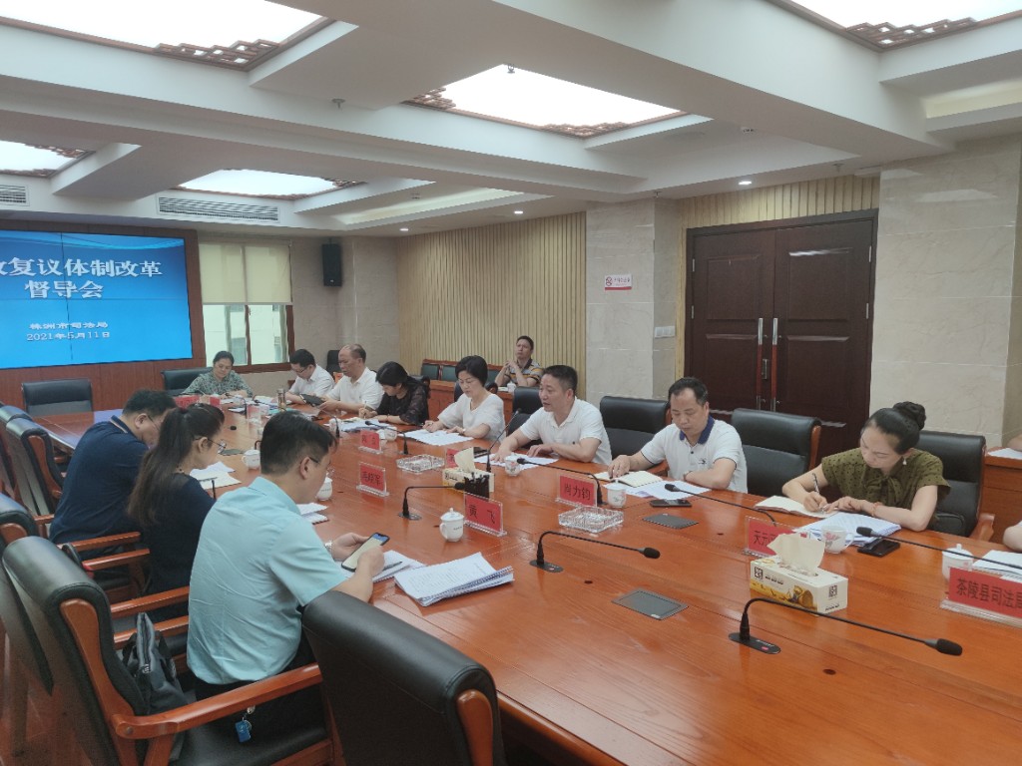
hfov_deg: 71.6
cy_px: 383
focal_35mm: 24
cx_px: 511
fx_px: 709
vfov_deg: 56.8
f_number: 1.69
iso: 50
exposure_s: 1/101
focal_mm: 6.72
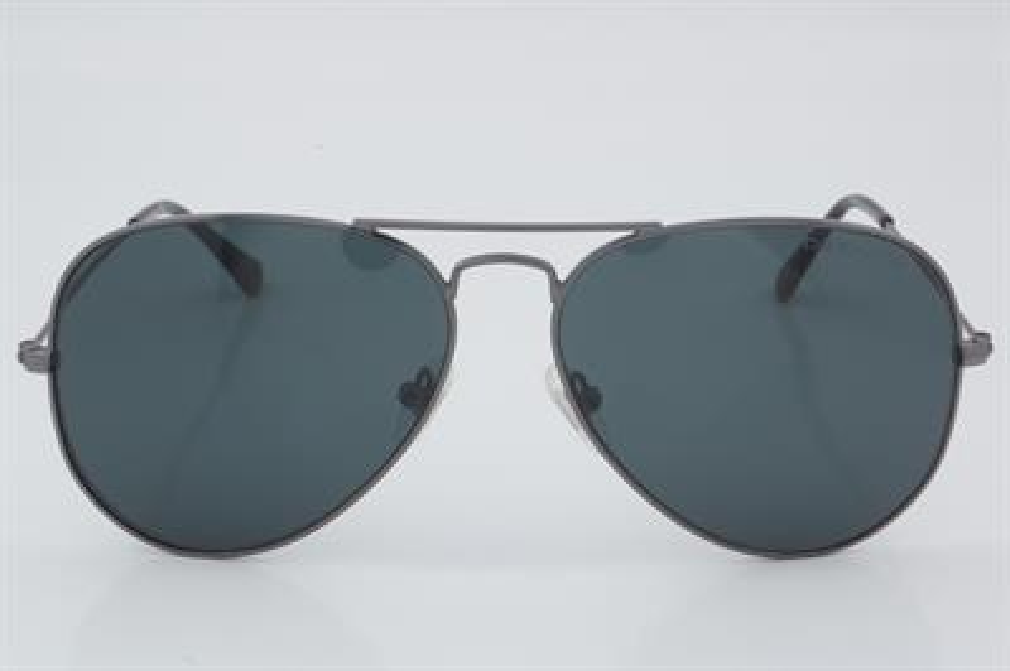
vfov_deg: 16.5
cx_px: 505
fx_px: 2313
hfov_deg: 24.6
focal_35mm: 82
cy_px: 336
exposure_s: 1/3
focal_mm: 55
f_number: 32
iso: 100
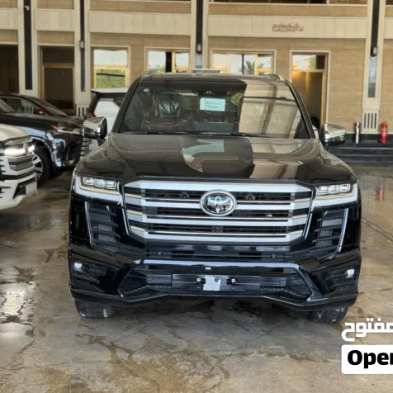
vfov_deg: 30.0
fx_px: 732
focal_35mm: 57
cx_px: 217
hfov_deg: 30.0
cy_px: 196
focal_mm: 6.76
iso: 50
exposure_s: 1/97
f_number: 1.78
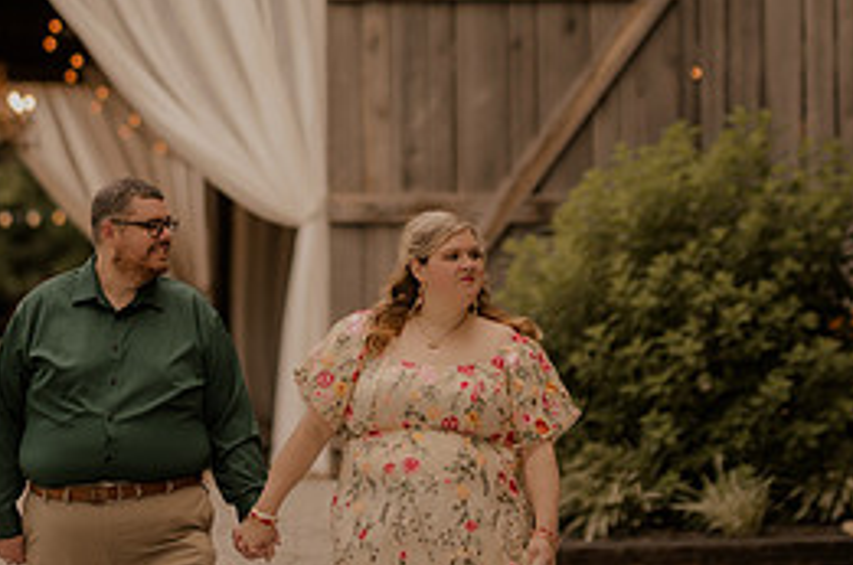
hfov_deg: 10.5
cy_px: 127
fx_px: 4636
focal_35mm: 196
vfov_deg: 7.0
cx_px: 392
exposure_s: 1/4000
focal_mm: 85
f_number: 1.4
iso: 250
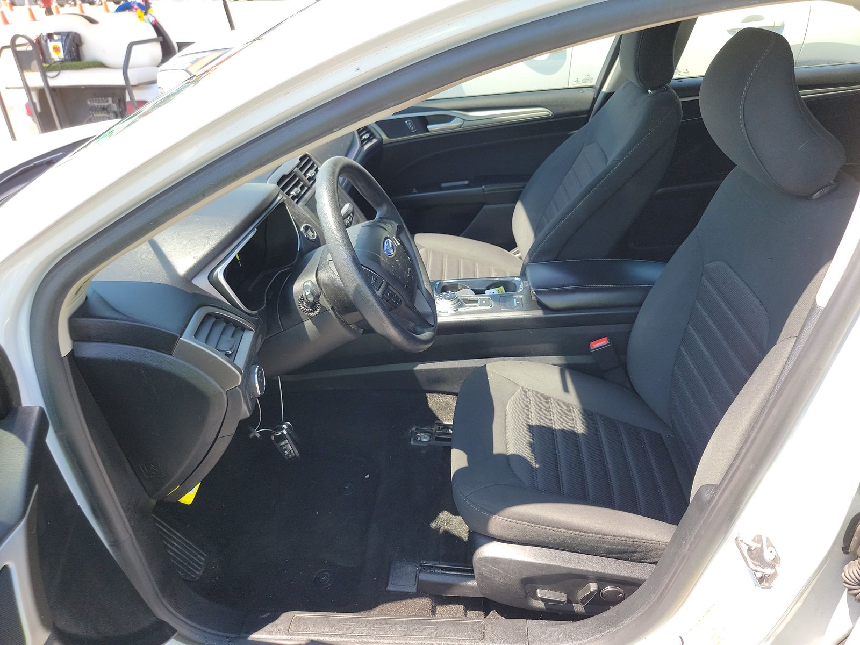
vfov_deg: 56.8
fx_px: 596
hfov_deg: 71.6
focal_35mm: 24
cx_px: 430
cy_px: 322
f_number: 1.8
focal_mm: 6.7
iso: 51
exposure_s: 1/119
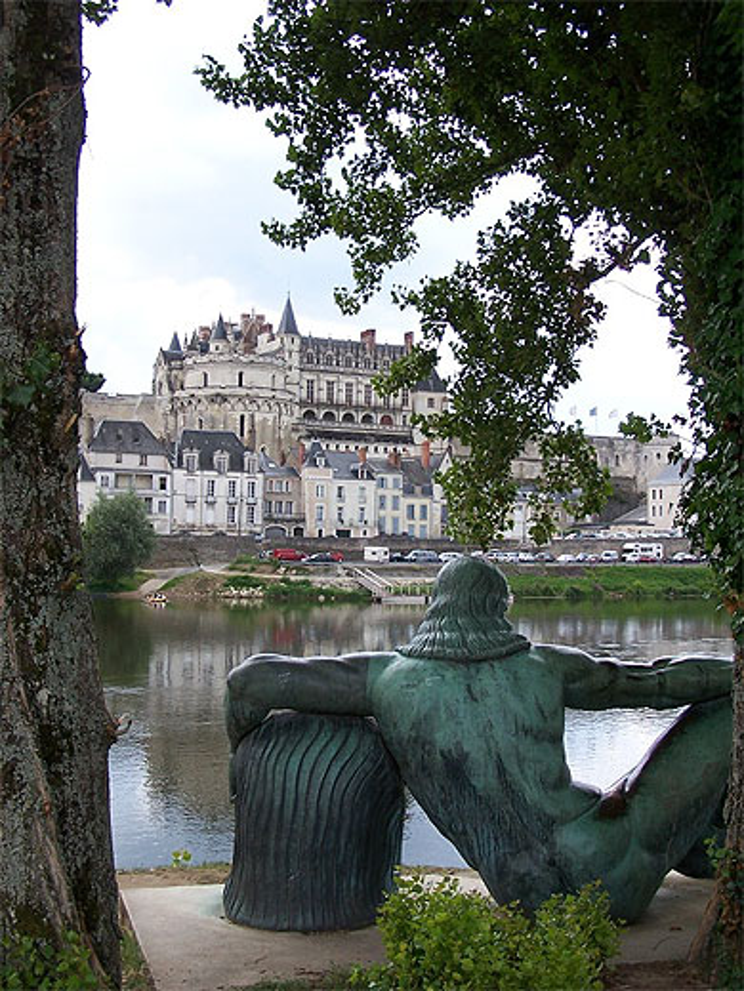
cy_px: 496
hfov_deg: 28.6
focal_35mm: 51
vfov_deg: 37.5
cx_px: 372
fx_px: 1462
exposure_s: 1/500
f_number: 3.2
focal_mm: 8.5
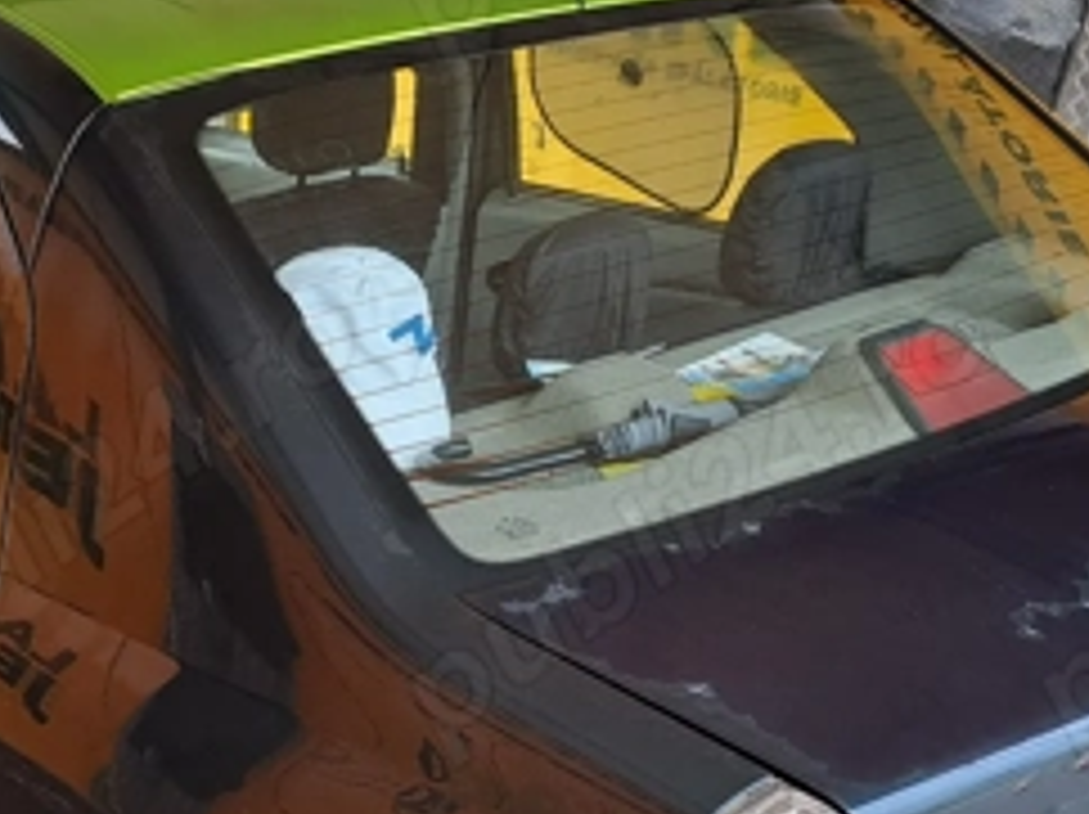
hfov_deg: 31.0
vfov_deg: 23.5
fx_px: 1949
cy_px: 567
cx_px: 378
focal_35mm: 62
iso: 32
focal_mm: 4.65
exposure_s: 1/50
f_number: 1.8
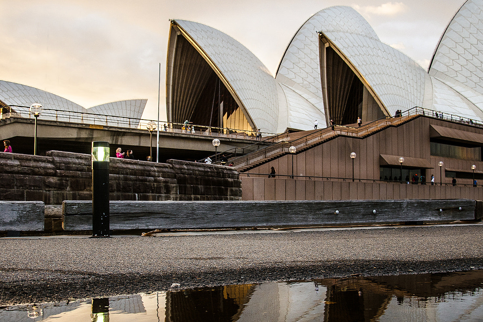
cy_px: 180
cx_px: 229
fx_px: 483
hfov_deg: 53.1
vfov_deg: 36.8
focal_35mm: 36
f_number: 4
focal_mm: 18
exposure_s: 1/200
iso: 250
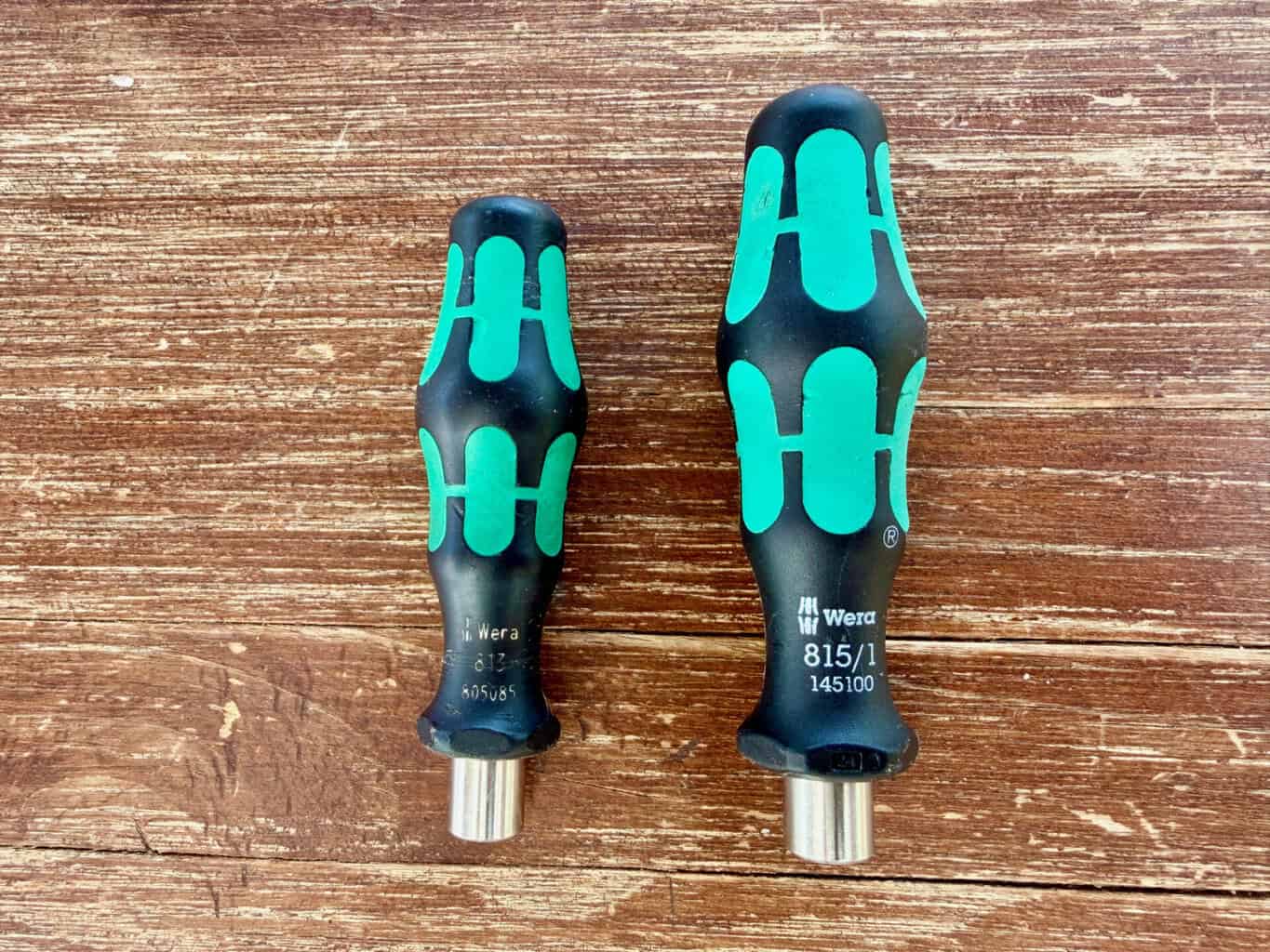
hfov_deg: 71.6
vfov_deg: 56.8
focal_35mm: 24
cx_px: 635
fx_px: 881
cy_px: 476
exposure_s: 1/121
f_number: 2.2
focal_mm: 2.2
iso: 40
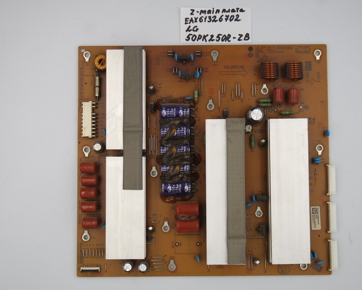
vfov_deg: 32.7
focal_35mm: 46
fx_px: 493
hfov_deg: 40.3
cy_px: 142
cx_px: 199
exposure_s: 1/100
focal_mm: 15
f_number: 5
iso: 160
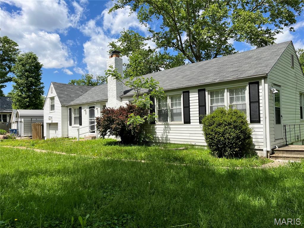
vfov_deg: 53.1
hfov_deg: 67.3
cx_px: 152
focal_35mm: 26
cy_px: 114
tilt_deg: +1.0
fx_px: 228
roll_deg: +2.0
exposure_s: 1/3876
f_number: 1.6
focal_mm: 5.1
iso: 50
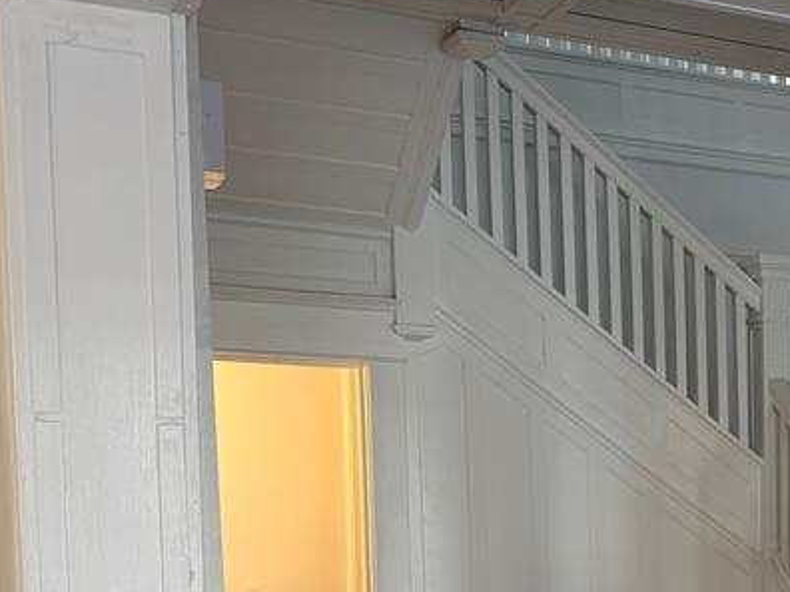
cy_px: 608
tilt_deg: -5.2
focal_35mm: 62
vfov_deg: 22.6
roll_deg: +2.0
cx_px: 810
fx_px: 1415
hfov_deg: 29.0
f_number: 1.78
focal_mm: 6.76
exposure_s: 1/120
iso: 125
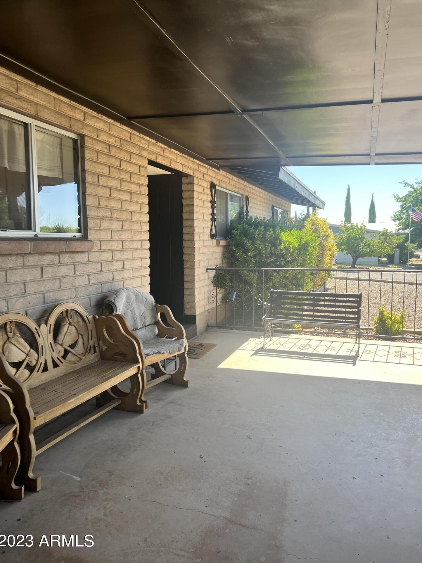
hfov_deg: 51.3
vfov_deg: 65.3
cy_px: 275
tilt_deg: -4.2
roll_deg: +1.0
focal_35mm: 27
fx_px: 439
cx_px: 215
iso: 50
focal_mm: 5.7
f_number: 1.5
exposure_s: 1/628
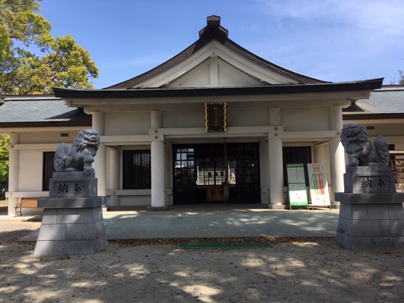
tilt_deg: +2.3
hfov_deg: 61.7
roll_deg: -0.2
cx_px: 202
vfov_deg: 48.2
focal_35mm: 29
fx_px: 338
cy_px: 152
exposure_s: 1/845
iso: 25
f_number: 2.2
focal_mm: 4.15
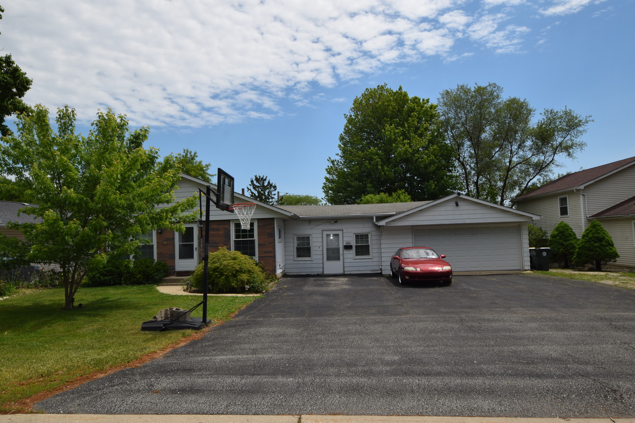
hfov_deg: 77.3
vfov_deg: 56.1
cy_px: 212
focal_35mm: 22
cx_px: 318
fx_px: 397
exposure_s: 1/200
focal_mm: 15
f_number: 11
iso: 100
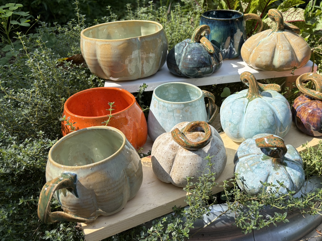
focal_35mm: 33
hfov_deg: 54.7
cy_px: 125
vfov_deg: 42.9
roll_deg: +4.4
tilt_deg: -33.9
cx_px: 203
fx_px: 307
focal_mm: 5.96
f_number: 1.6
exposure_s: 1/1099
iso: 50
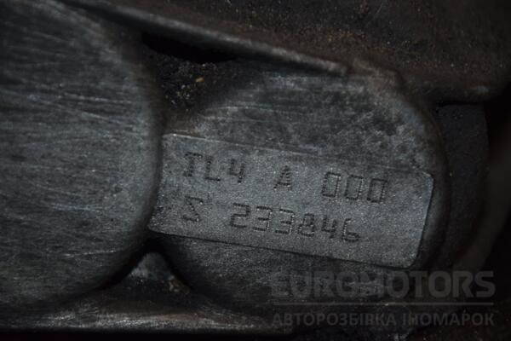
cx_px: 256
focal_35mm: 158
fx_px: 2235
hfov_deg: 13.0
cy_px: 170
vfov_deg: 8.7
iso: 800
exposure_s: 1/60
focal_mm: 105
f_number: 5.6
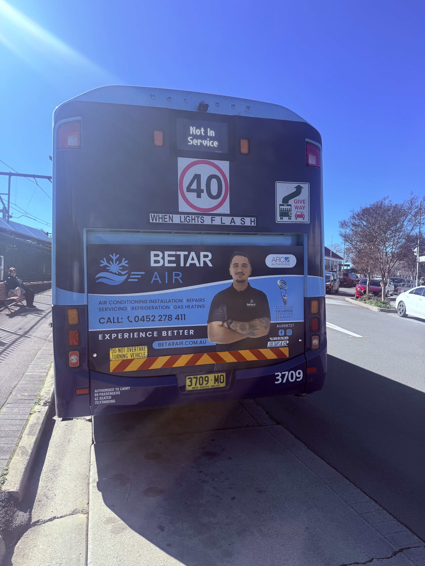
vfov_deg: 71.6
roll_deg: -2.0
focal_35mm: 24
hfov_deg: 56.8
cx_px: 212
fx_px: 393
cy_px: 283
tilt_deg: -3.4
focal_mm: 6.76
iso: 100
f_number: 1.78
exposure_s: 1/2703
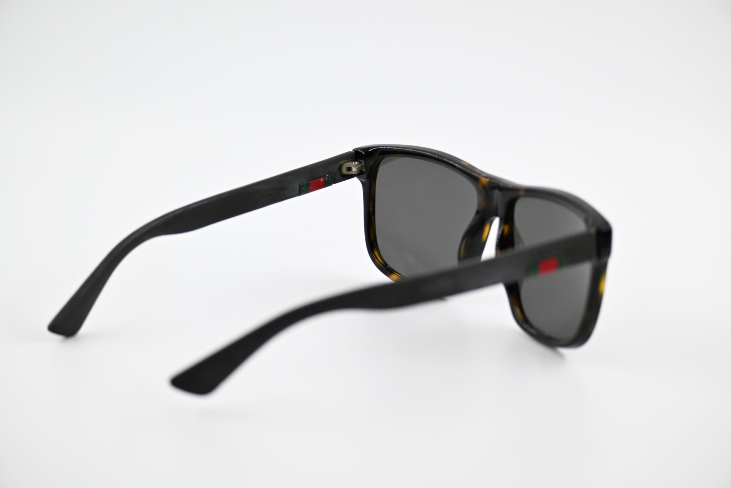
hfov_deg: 20.0
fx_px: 2071
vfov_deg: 13.4
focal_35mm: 102
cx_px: 366
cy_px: 244
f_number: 4.8
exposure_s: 1/400
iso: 400
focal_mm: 68
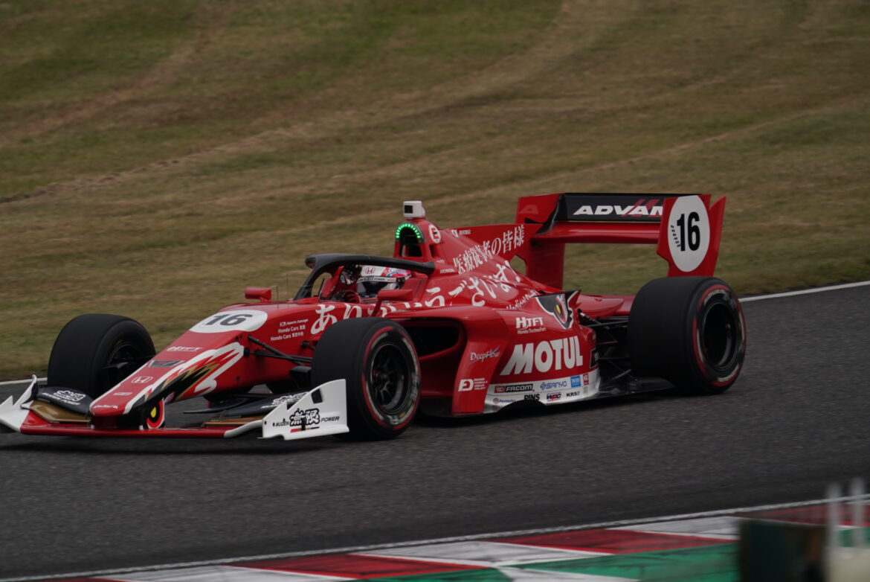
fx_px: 20314
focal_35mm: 840
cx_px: 435
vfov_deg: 1.6
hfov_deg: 2.5
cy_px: 291
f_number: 9
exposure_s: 1/640
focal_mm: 840
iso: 250
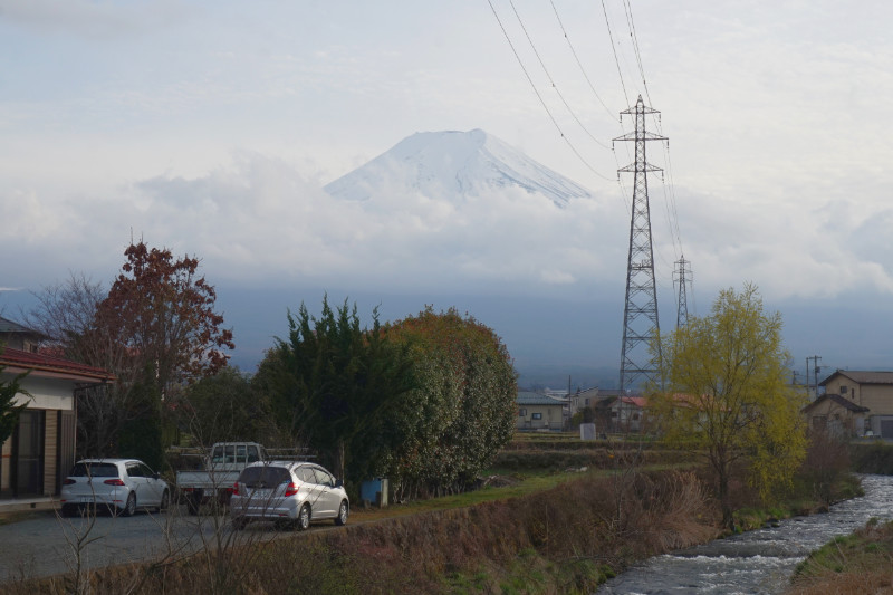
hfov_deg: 32.6
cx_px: 446
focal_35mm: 62
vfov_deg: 22.1
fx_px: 1525
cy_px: 298
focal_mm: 41
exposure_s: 1/100
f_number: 14
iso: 100
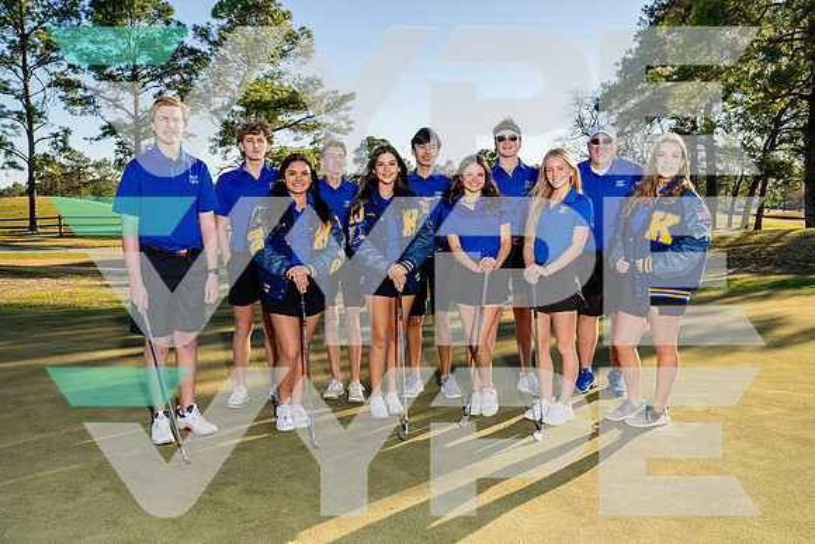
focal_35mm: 30
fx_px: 679
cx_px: 408
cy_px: 272
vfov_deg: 43.6
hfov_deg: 61.9
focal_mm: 30
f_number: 8
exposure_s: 1/250
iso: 100
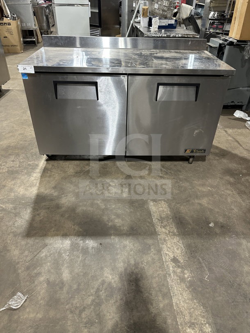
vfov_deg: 71.6
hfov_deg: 56.8
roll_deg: -4.6
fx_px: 231
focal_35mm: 24
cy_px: 166
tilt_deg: -34.6
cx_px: 125
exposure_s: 1/60
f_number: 1.78
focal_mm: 6.86
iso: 320
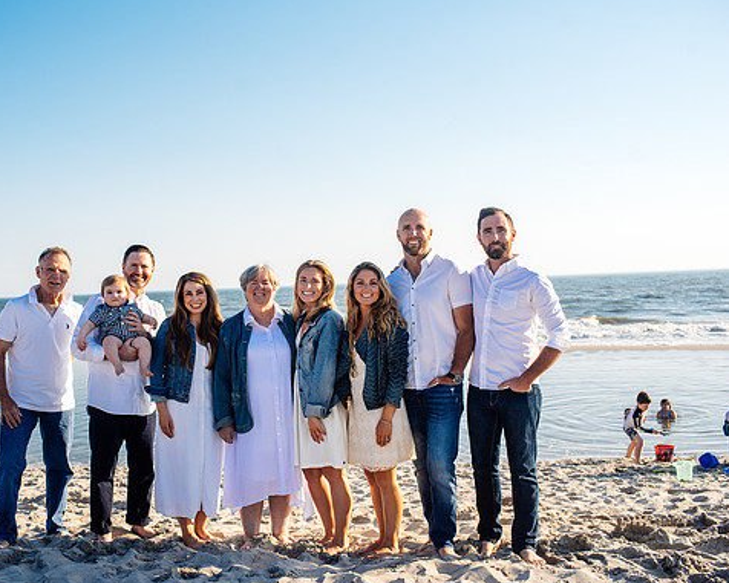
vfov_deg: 37.3
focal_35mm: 40
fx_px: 863
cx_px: 288
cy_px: 292
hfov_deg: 45.5
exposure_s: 1/1000
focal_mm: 35
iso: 160
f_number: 4.5
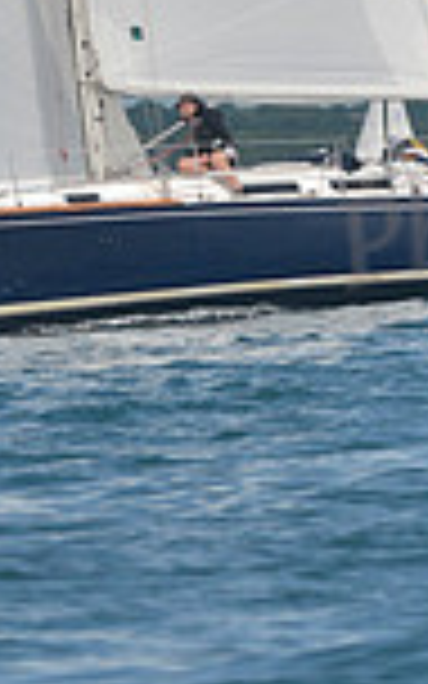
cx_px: 106
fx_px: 18887
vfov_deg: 2.1
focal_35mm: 1012
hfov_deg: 1.3
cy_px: -454
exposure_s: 1/1600
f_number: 8
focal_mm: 260
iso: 280
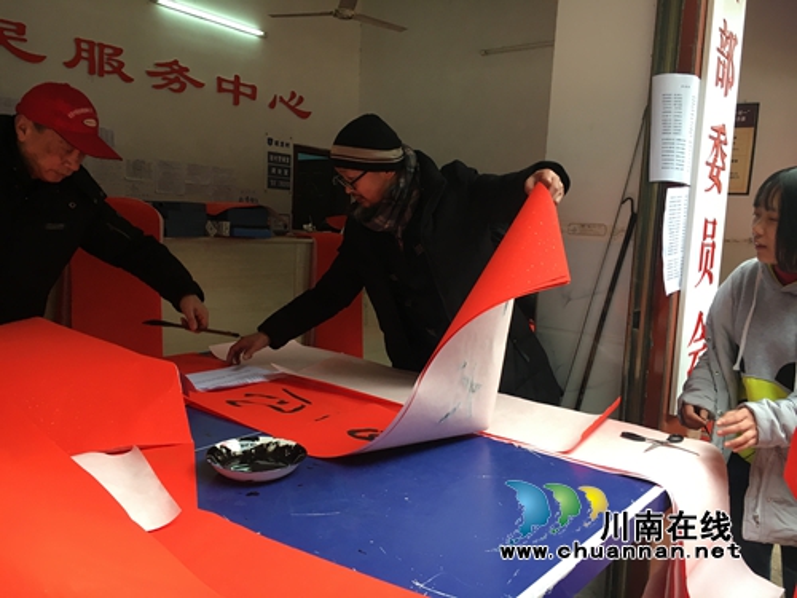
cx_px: 398
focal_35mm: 29
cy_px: 299
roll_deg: -3.5
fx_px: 668
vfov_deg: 48.2
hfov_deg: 61.7
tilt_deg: -7.5
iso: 40
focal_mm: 4.15
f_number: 2.2
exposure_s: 1/33
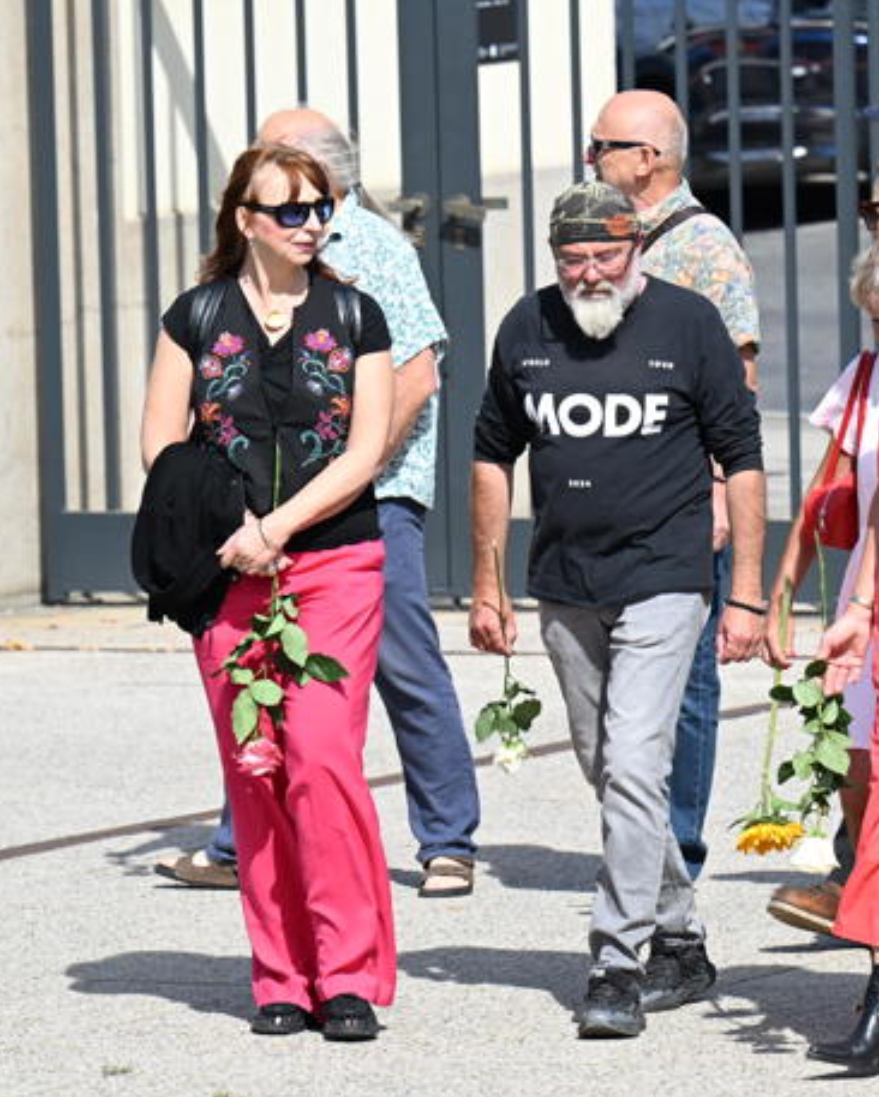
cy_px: 550
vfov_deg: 5.2
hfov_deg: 4.2
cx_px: 600
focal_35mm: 371
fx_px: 12056
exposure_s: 1/3200
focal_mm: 175
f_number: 5.6
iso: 800
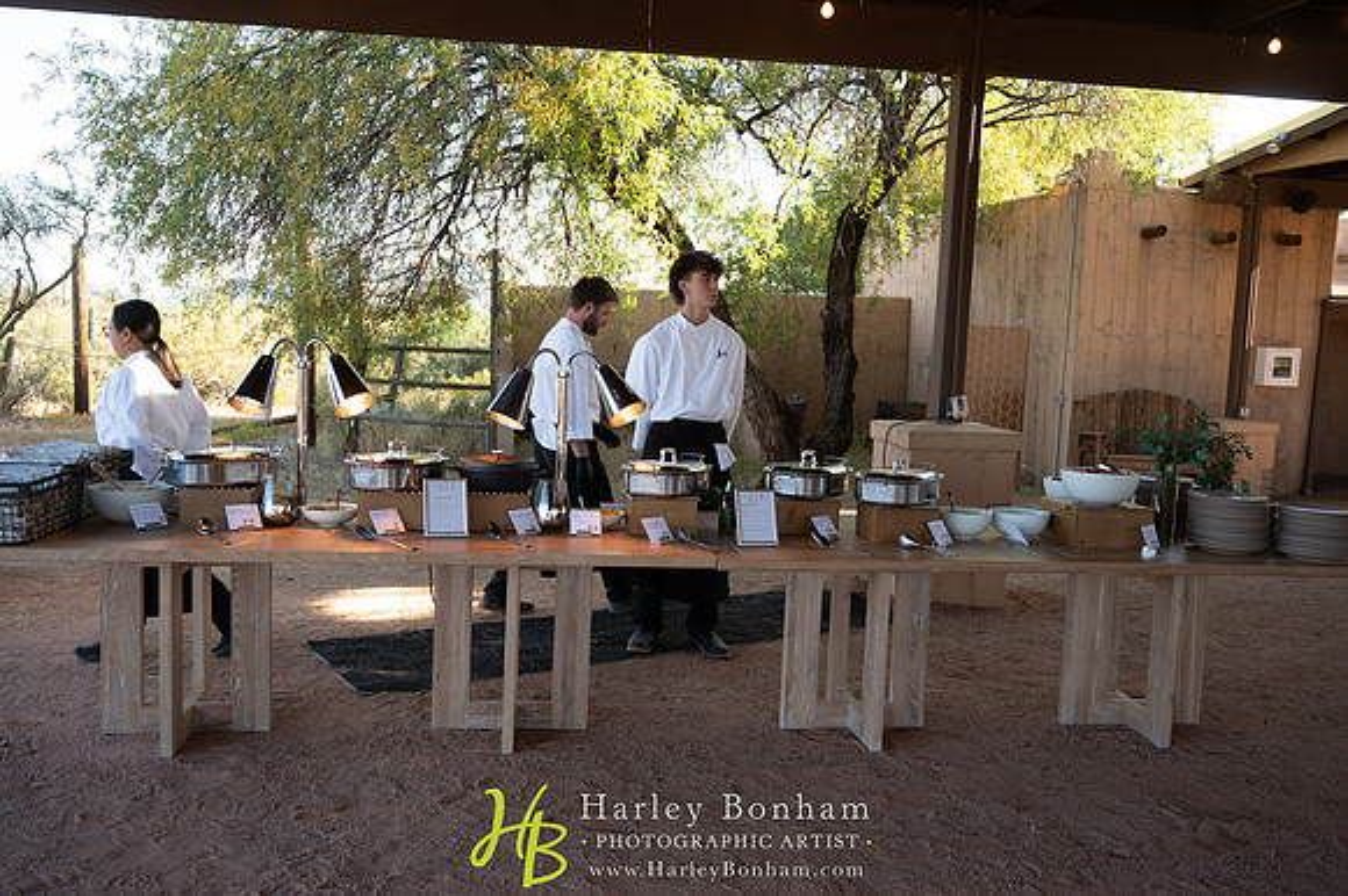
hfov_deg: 60.3
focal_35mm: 31
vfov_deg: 42.3
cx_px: 674
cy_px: 448
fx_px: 1160
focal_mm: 31
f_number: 4
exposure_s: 1/100
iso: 100
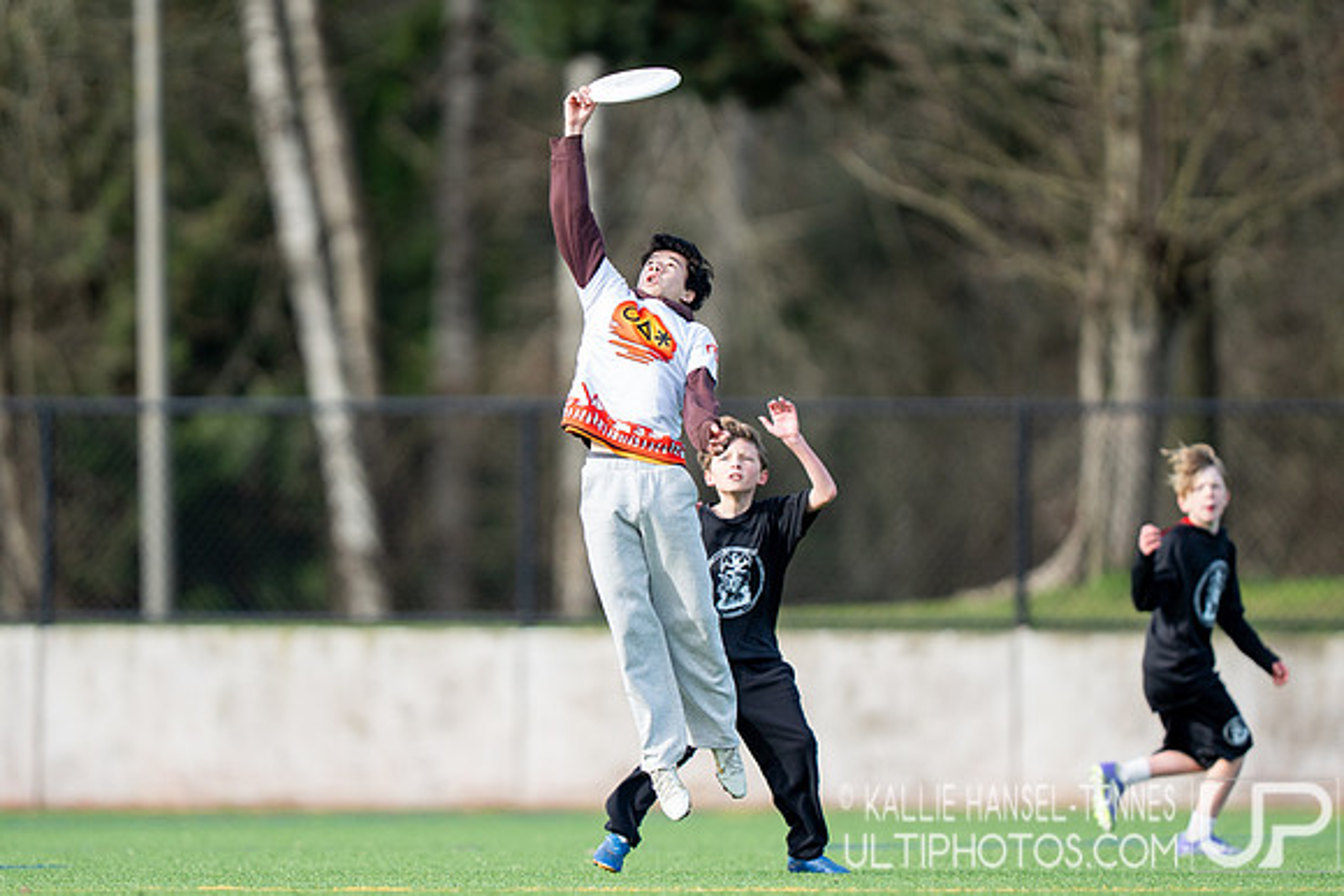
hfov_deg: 3.6
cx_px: 630
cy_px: 513
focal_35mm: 572
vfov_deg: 2.4
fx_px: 21370
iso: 500
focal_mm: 400
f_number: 2.8
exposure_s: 1/2000
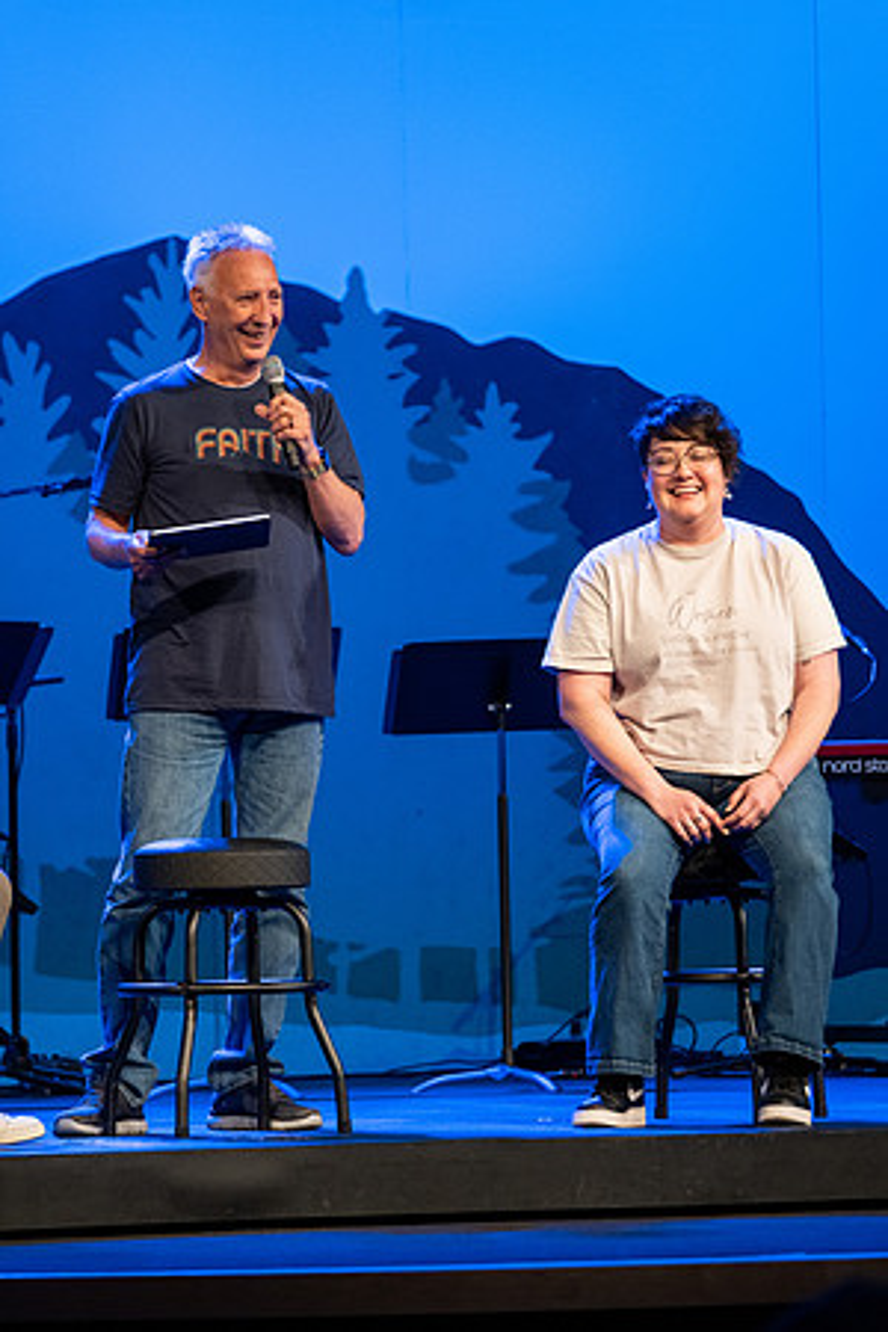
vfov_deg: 9.8
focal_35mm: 210
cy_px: 666
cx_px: 444
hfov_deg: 6.5
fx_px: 7769
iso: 1250
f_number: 2.8
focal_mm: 140
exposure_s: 1/210
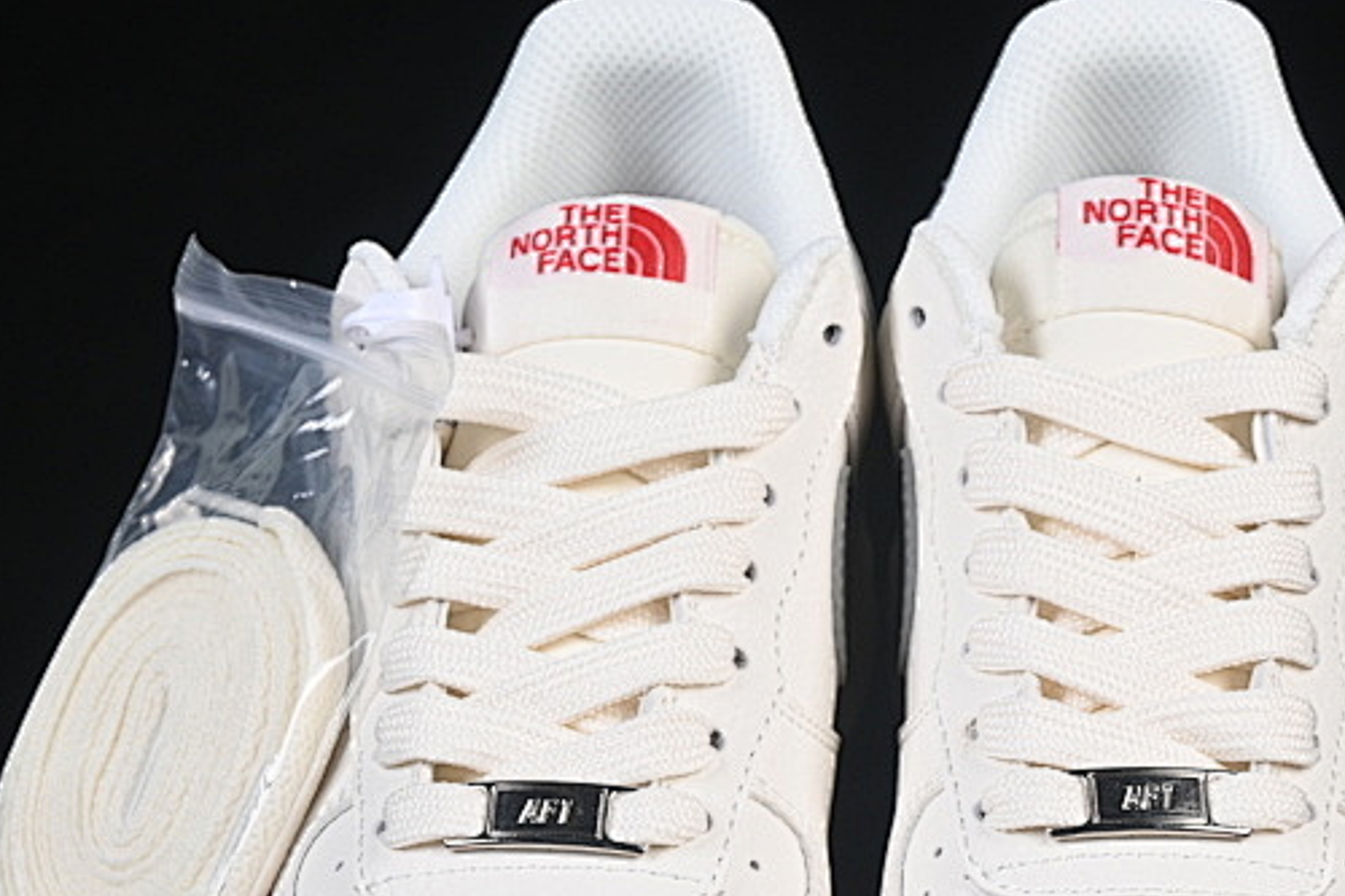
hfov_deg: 12.7
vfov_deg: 8.4
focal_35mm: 162
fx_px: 6050
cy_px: 880
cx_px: 896
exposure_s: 1/80
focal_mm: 50
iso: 160
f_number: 8
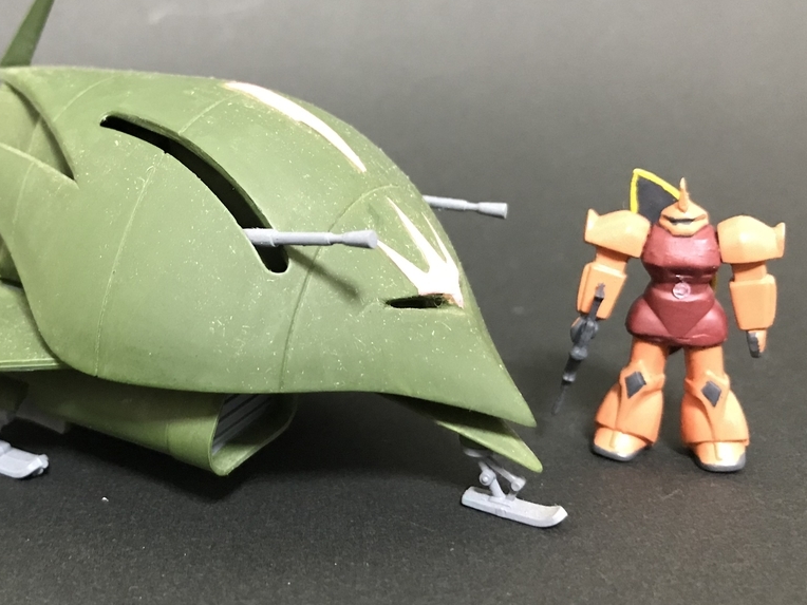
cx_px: 269
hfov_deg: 42.4
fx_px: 1026
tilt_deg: -14.6
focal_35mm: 44
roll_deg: -0.9
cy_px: 240
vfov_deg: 32.8
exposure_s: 1/6
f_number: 1.8
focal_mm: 3.99
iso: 100
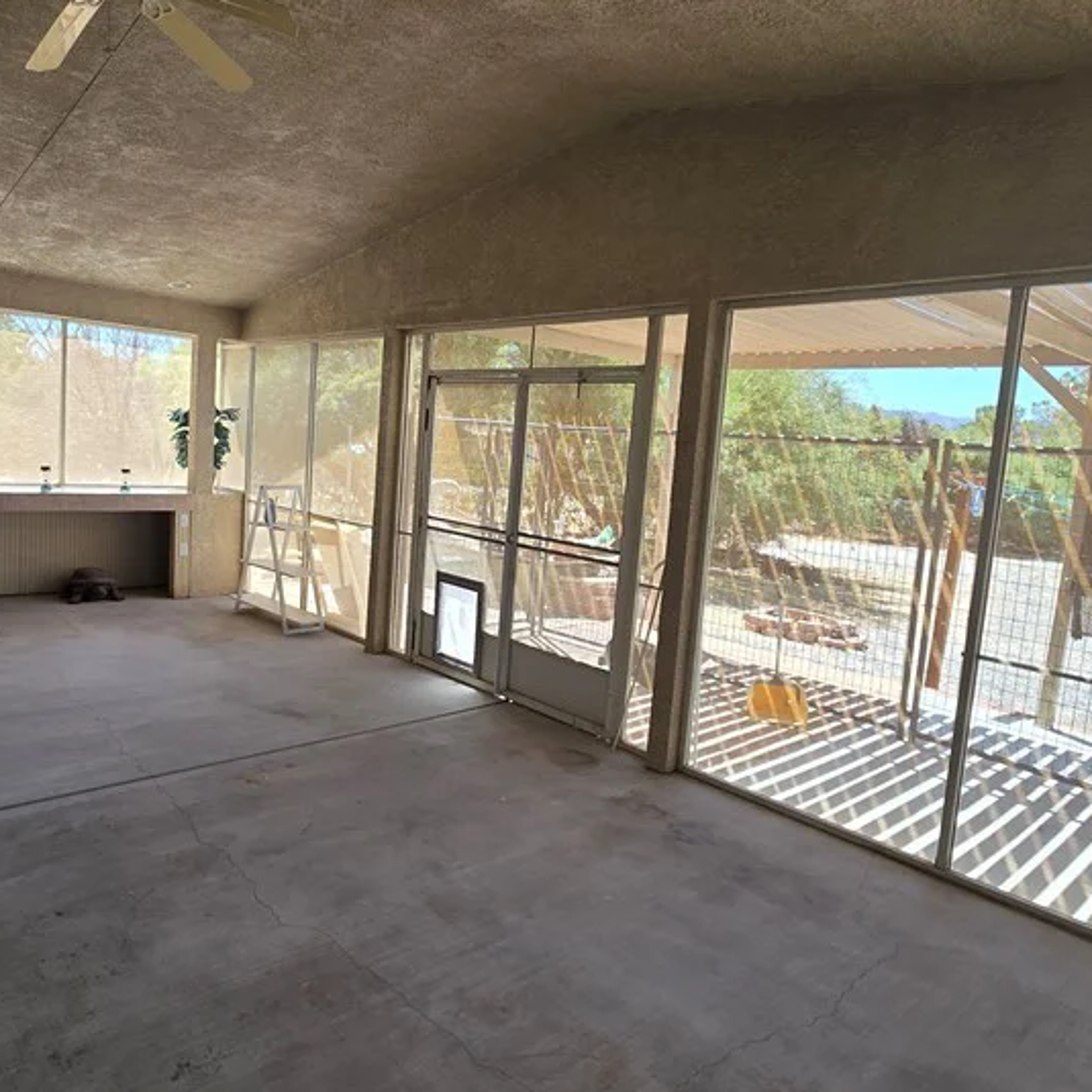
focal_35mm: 22
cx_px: 461
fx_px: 785
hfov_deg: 69.2
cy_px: 535
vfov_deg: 69.6
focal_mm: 2.2
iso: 20
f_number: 1.9
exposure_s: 1/120
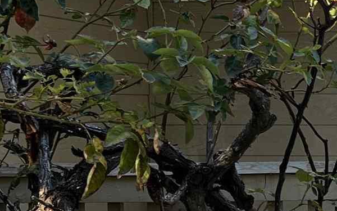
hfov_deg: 14.2
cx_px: 439
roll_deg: +0.4
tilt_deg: -1.6
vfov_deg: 9.3
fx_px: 1295
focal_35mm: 141
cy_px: 147
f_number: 1.5
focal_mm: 5.7
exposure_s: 1/164
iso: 40
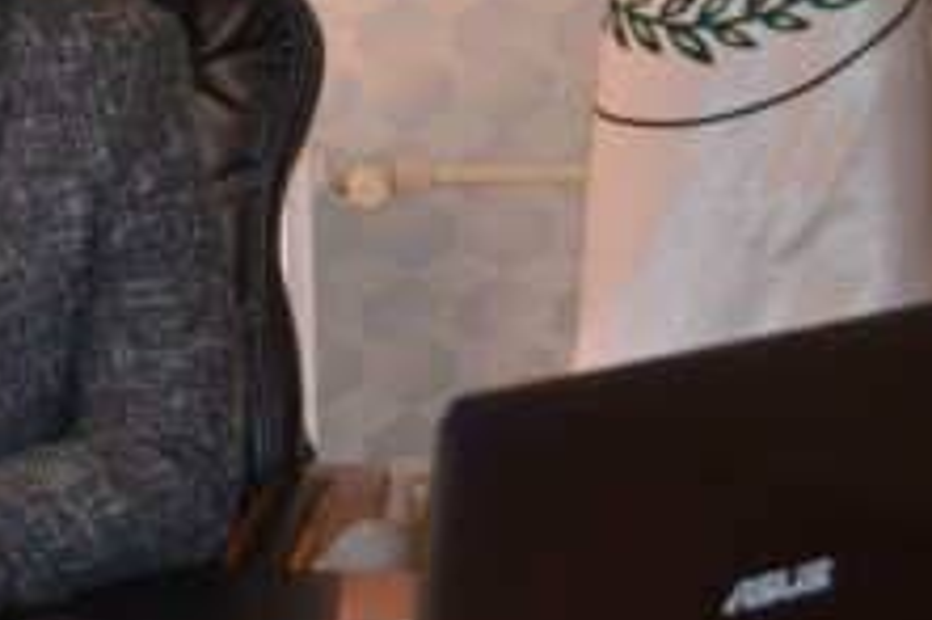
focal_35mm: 88
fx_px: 2276
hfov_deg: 21.7
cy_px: -36
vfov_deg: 15.2
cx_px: -148
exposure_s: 1/60
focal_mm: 22
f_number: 3.8
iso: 1250
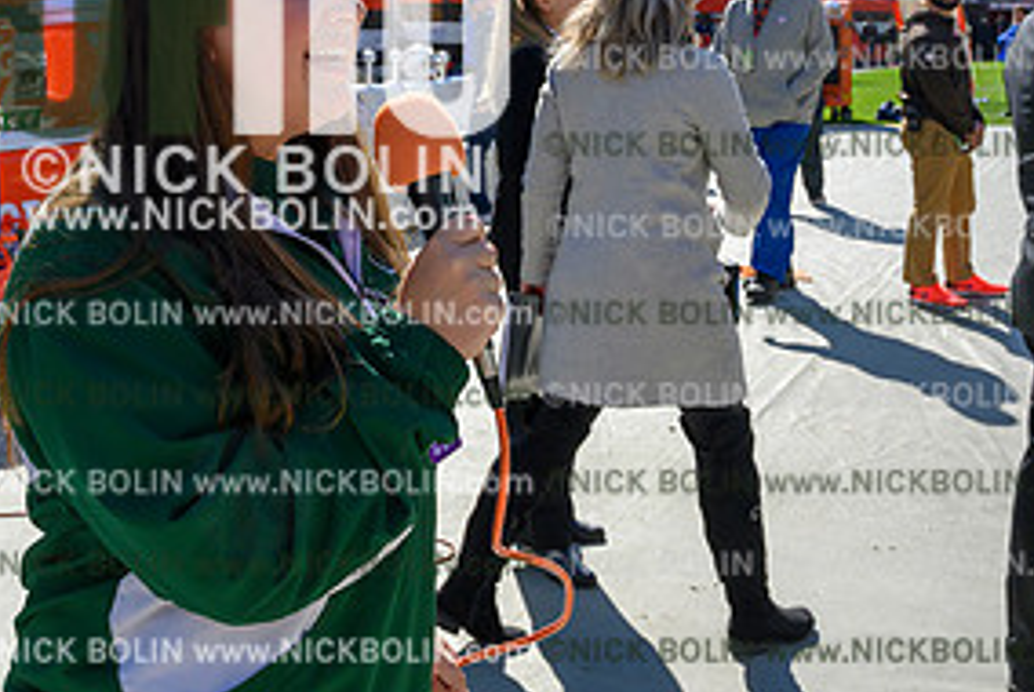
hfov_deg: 39.2
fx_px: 1409
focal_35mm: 49
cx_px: 251
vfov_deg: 26.6
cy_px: 60
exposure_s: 1/2000
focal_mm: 24
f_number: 8
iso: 1000
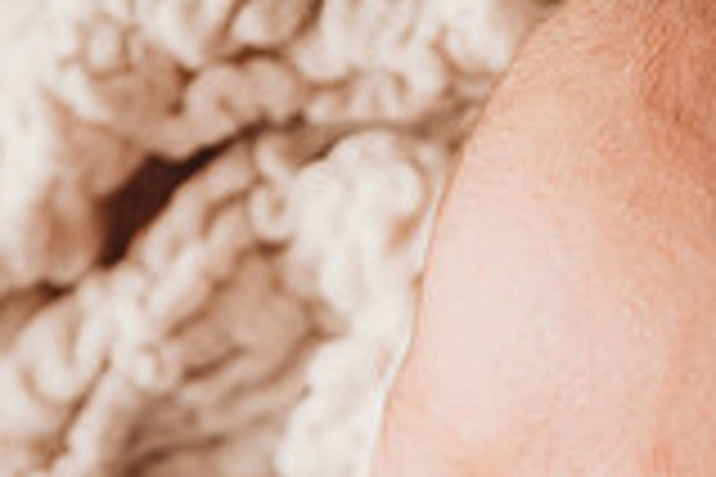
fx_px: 4196
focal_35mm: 211
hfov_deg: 9.7
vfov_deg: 6.4
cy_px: 812
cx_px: 522
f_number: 4
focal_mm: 58
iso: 100
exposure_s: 1/160
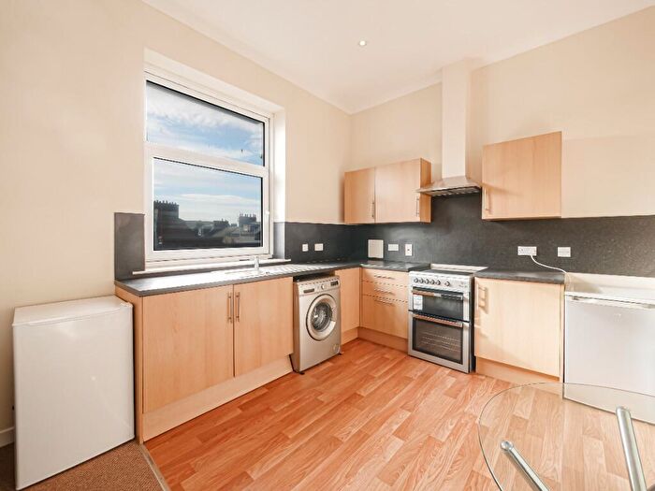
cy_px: 246
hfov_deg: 102.1
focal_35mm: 14
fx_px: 265
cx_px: 328
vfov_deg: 85.7
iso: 320
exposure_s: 1/60
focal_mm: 7
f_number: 4
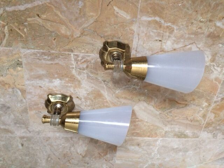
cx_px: 112
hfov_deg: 61.7
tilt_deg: -63.7
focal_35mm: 29
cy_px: 84
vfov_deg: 48.2
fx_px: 188
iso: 250
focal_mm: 4.15
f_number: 2.2
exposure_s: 1/25
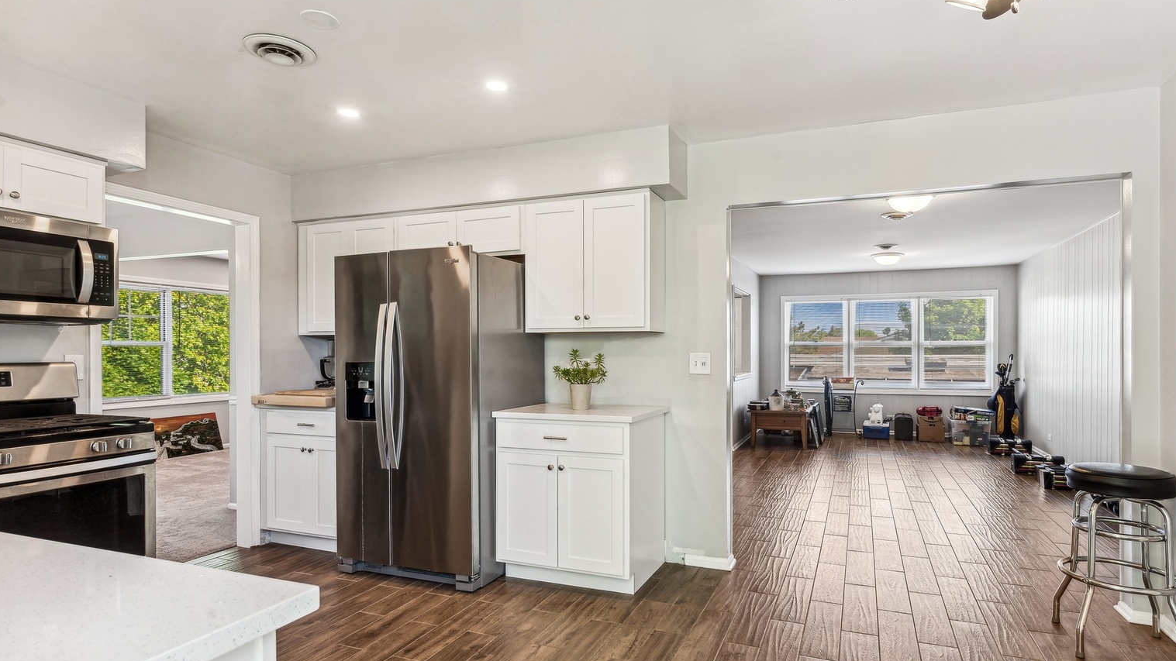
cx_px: 623
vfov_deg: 58.3
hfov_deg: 89.5
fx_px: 592
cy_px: 358
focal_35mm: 19
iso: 200
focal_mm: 17
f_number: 8
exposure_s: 1/13
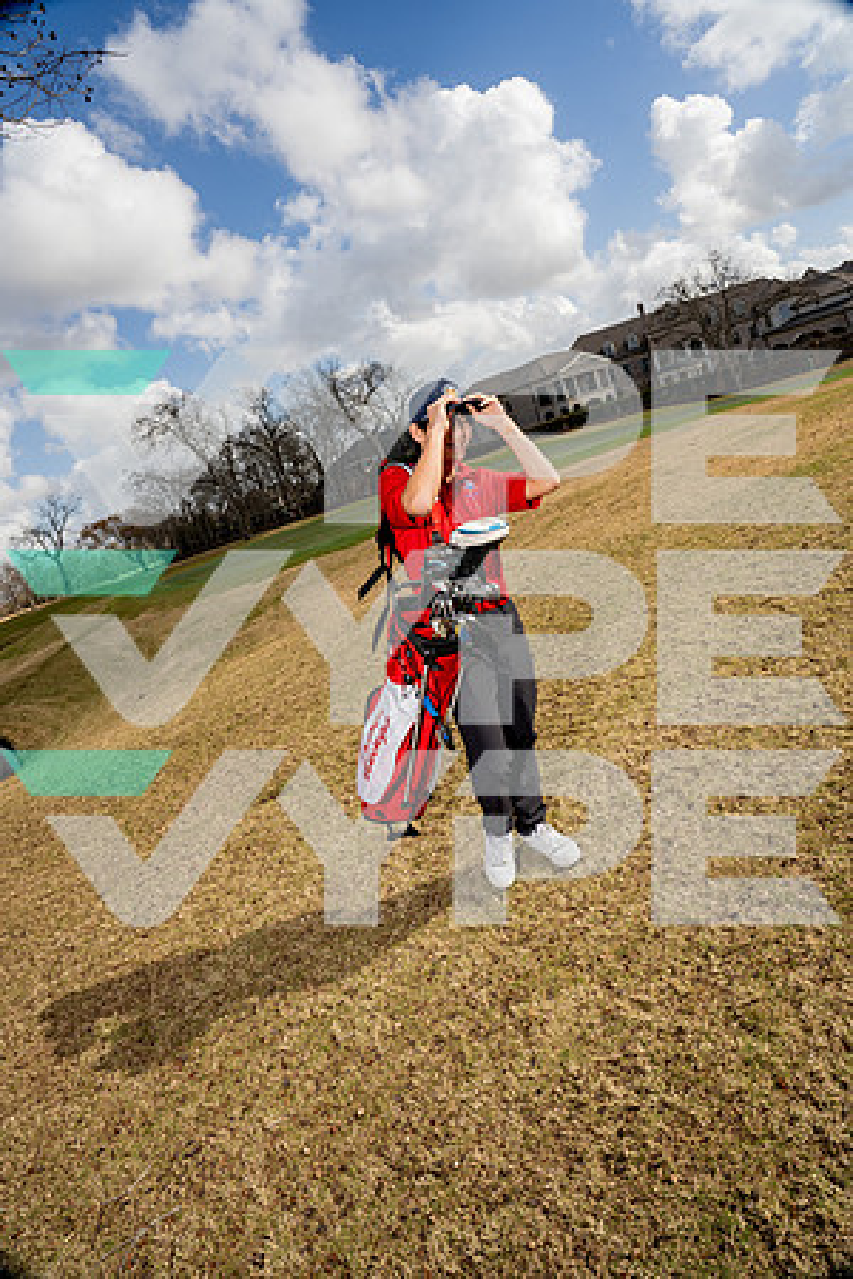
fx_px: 711
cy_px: 640
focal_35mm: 20
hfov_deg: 61.9
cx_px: 426
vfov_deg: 84.0
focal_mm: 20
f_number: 8
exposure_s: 1/250
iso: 100
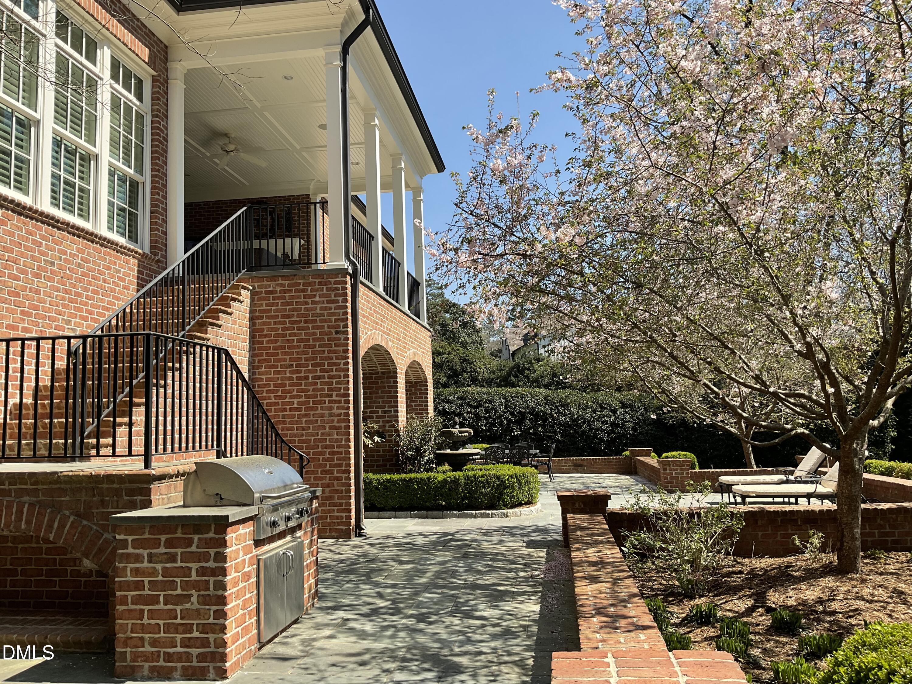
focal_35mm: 29
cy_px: 342
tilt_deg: +6.1
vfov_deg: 48.2
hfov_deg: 61.7
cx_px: 456
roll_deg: +0.7
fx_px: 764
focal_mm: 3
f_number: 1.8
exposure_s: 1/1076
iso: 16
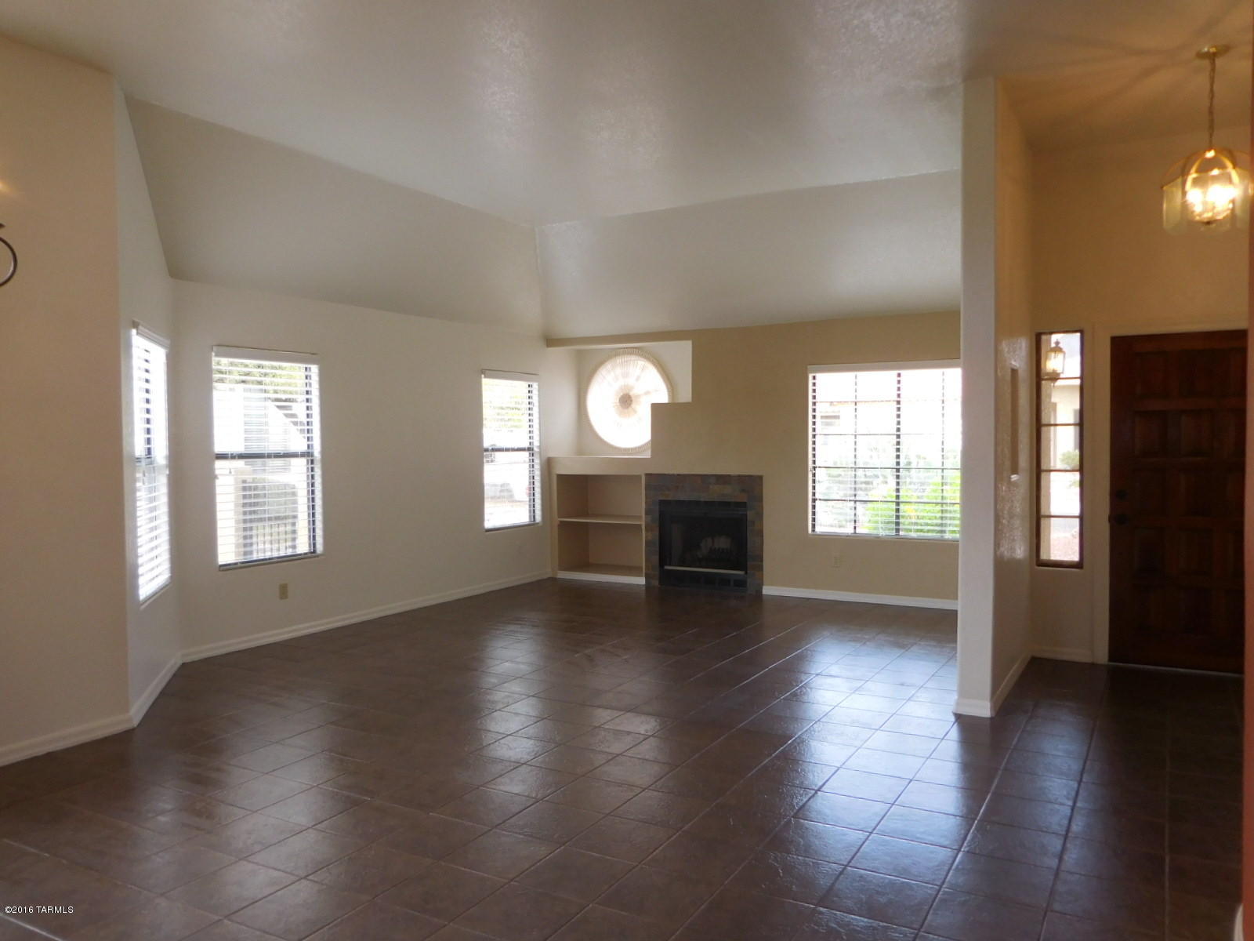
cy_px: 470
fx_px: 906
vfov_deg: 54.9
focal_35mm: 25
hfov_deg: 69.4
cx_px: 627
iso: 125
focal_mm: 4.5
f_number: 3.3
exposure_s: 1/40
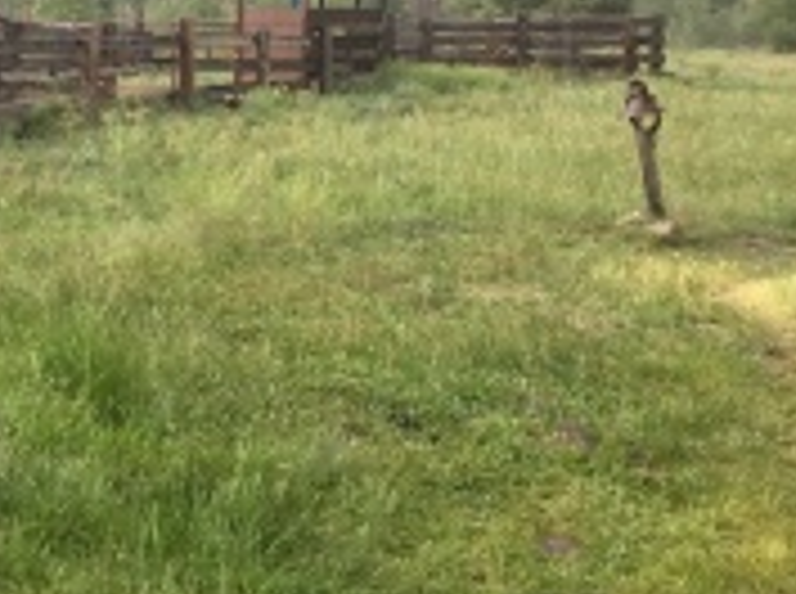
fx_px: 1377
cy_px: 144
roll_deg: +1.7
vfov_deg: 24.1
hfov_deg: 30.7
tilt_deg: -5.7
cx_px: 72
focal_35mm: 60
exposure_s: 1/30
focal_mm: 4.15
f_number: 2.2
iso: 80
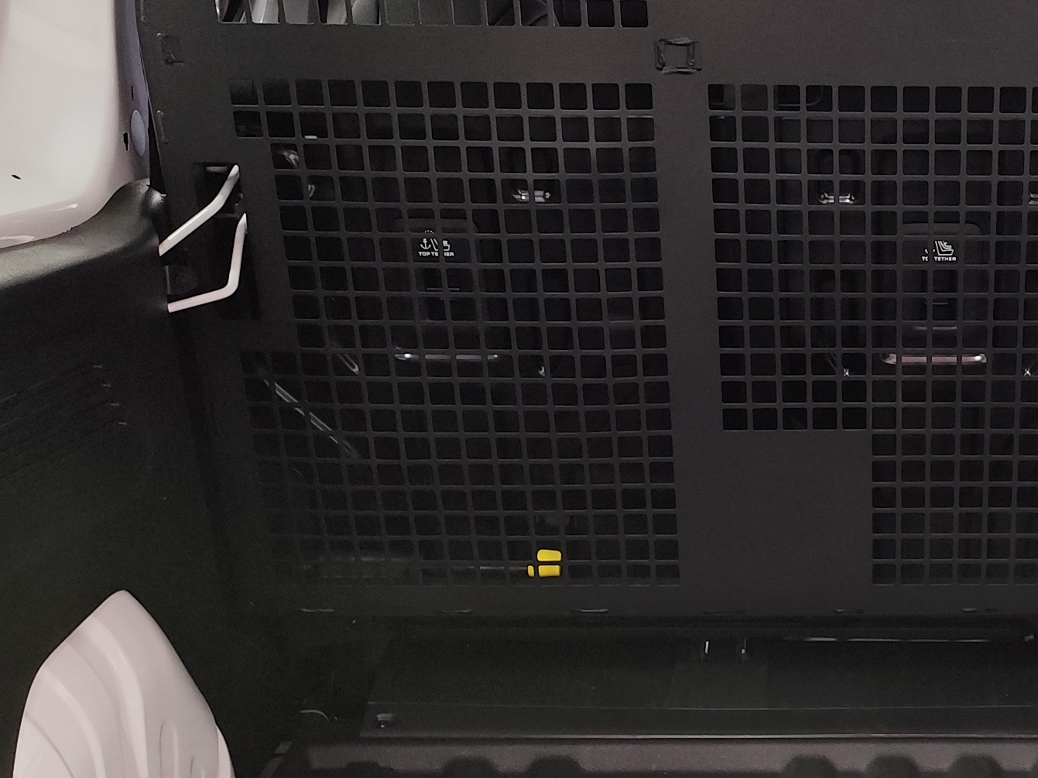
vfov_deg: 20.9
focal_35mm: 70
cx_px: 963
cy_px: 572
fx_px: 2098
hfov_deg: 26.7
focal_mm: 6.19
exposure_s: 1/25
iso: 500
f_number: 1.65
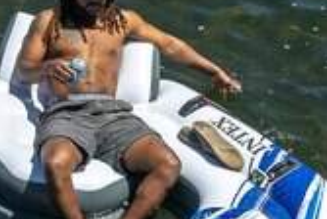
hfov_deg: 11.7
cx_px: 384
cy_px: 256
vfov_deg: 7.9
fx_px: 1565
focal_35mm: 172
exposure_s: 1/8000
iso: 400
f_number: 4
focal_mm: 24
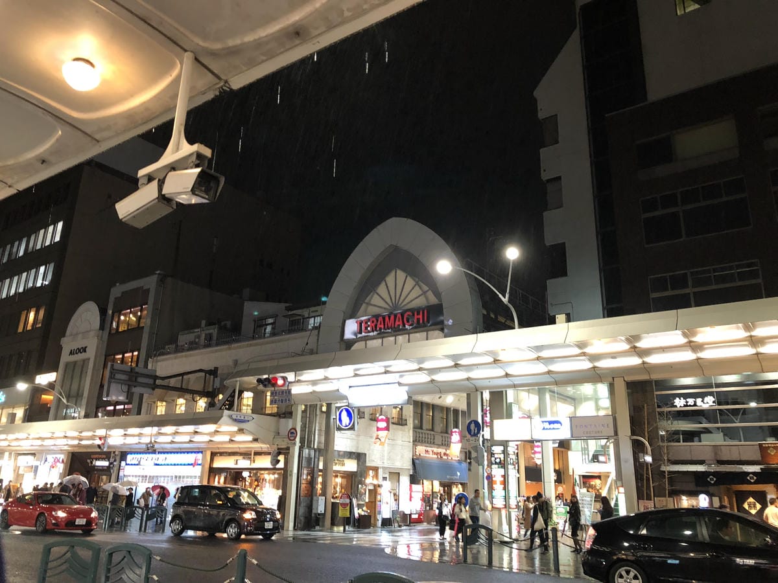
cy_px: 292
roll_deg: -2.1
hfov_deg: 61.7
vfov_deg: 48.2
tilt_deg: +18.2
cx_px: 389
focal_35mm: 29
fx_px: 652
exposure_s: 1/12
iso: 100
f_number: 1.8
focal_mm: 3.99
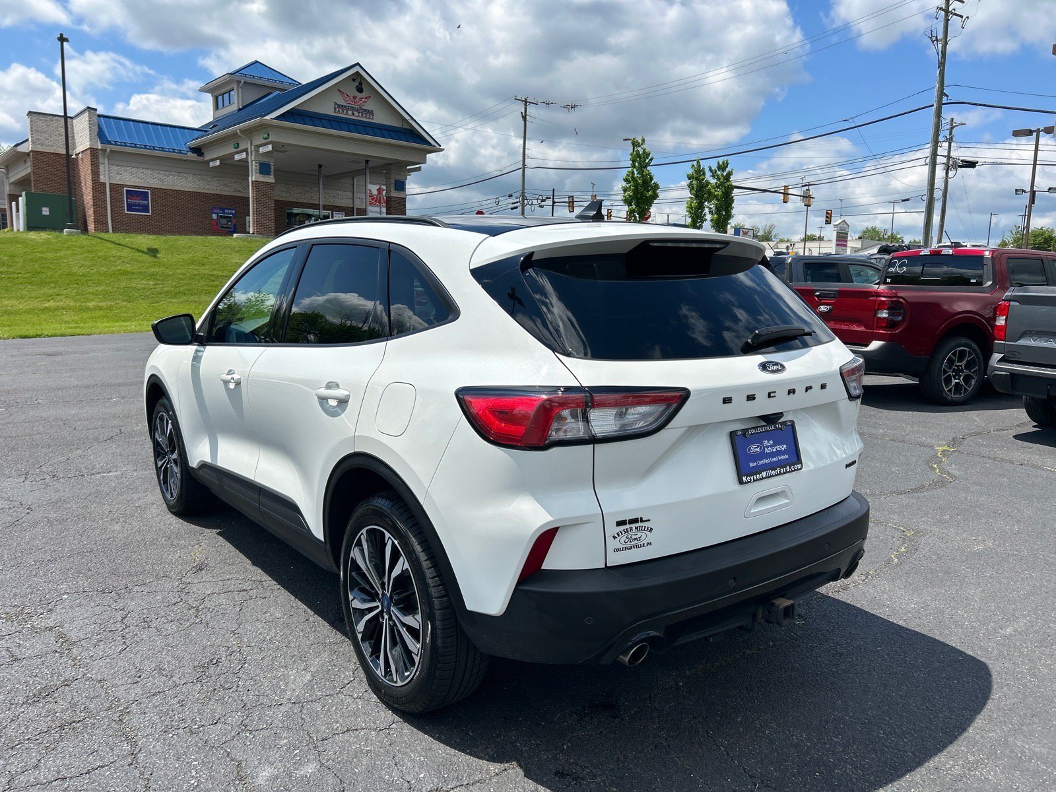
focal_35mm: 26
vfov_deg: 53.1
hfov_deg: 67.3
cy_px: 396
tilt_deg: -8.3
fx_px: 793
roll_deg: -1.5
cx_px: 528
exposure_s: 1/5587
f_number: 1.5
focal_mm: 5.7
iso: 50
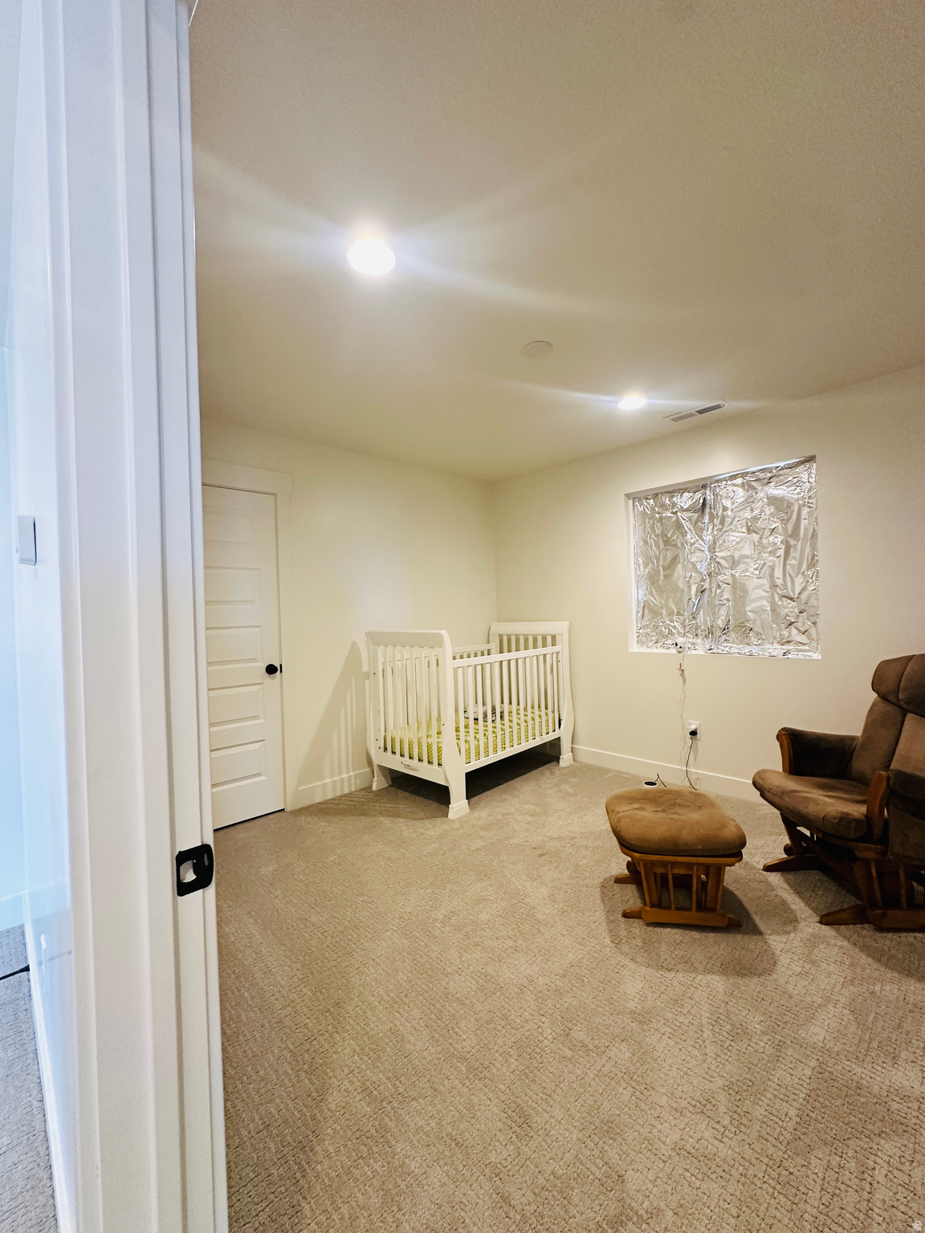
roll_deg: +1.9
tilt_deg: -0.1
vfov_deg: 102.1
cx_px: 462
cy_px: 616
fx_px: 499
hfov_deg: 85.7
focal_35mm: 14
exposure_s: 1/60
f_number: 2.2
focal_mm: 2.22
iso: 250
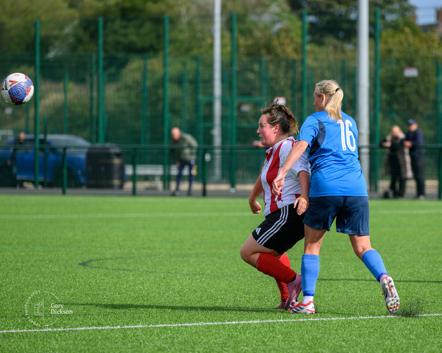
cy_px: 169
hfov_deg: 6.2
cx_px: 280
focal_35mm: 311
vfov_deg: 5.0
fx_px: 4062
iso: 400
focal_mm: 250
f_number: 5
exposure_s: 1/1600
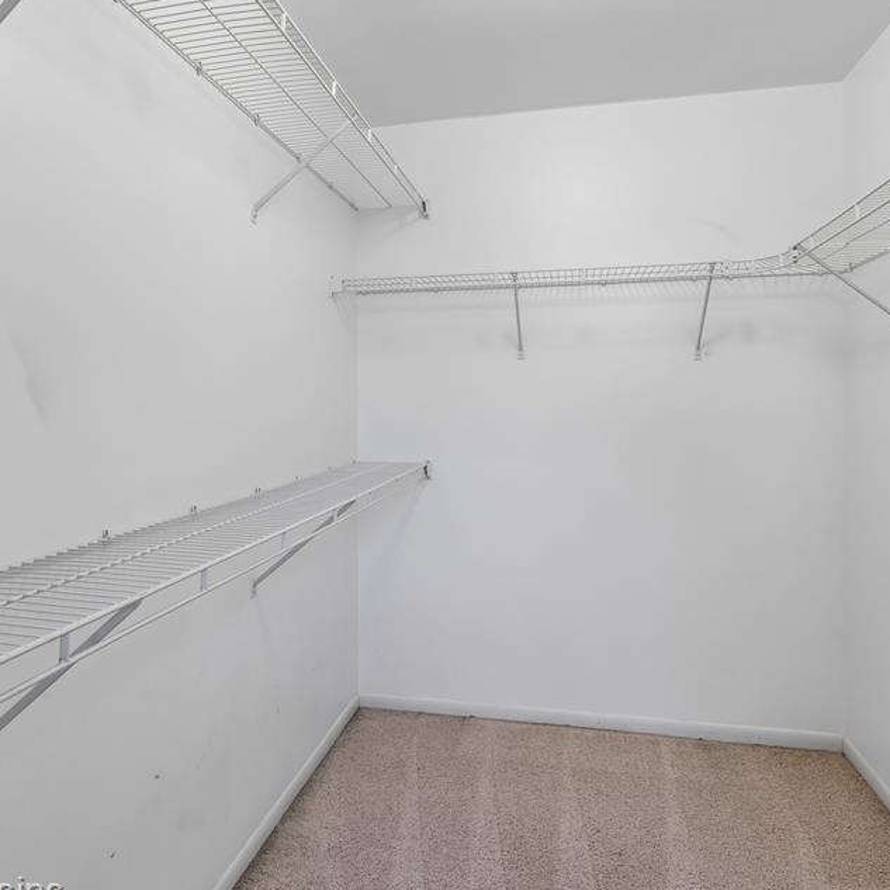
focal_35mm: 22
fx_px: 652
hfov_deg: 68.6
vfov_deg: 68.6
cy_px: 439
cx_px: 427
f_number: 13
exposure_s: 1/2
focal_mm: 16.3
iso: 400
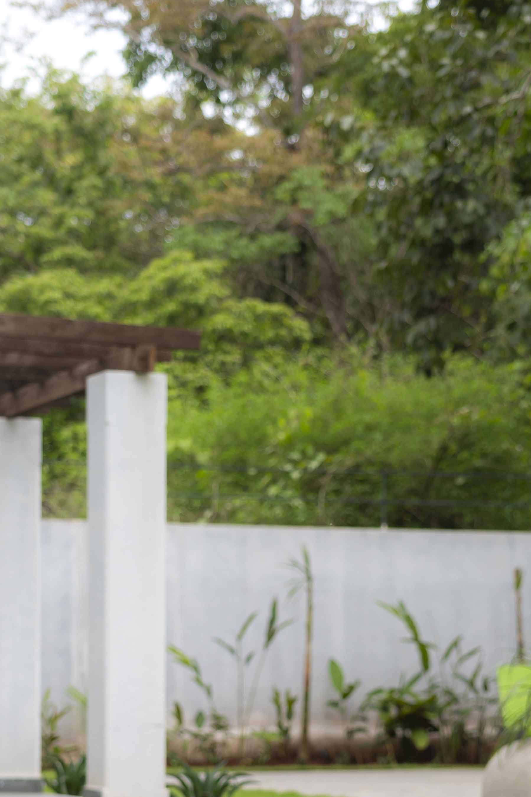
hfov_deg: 12.6
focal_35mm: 109
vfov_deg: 18.4
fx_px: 2411
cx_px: 317
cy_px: 718
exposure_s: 1/500
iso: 200
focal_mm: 49
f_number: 4
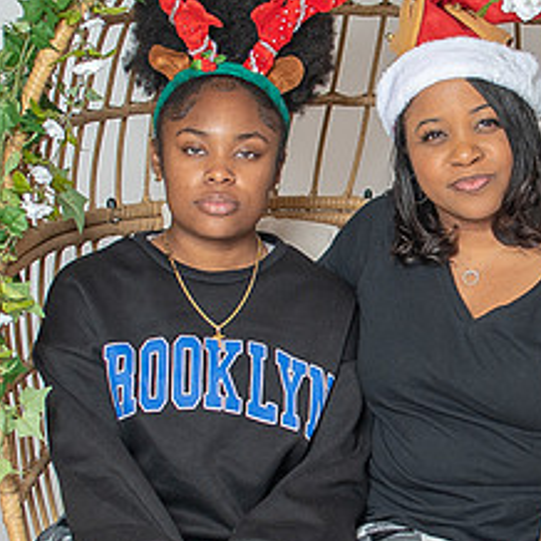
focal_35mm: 149
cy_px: 274
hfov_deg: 11.7
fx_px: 2635
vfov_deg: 11.7
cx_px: 408
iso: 100
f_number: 3.2
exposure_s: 1/250
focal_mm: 35
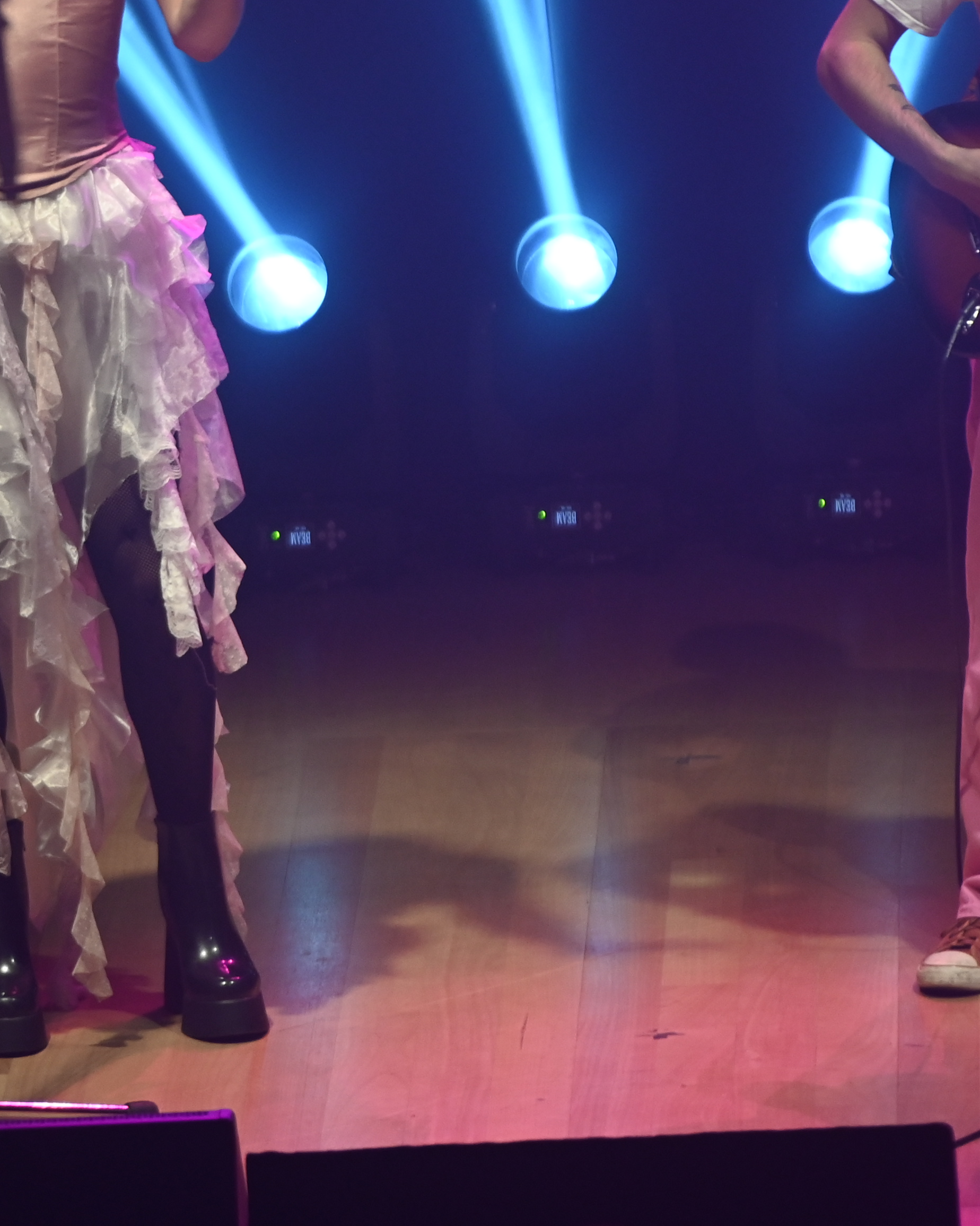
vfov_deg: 3.9
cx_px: 305
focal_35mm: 491
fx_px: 17806
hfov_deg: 3.2
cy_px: 208
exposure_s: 1/200
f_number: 2.8
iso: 1600
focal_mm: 200
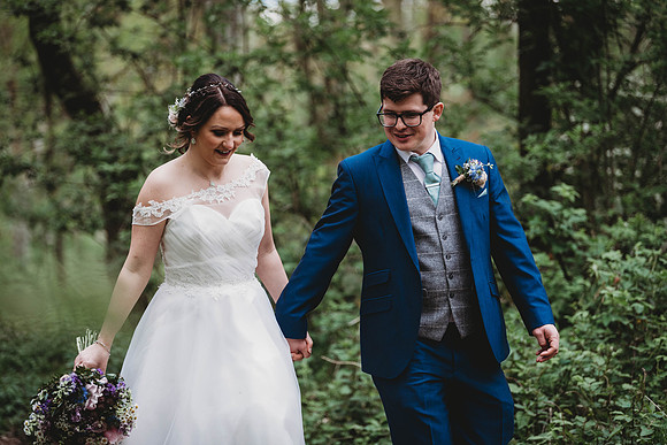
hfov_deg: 15.2
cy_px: 222
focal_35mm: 135
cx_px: 334
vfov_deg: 10.2
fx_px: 2502
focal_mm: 135
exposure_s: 1/800
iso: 200
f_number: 2.8
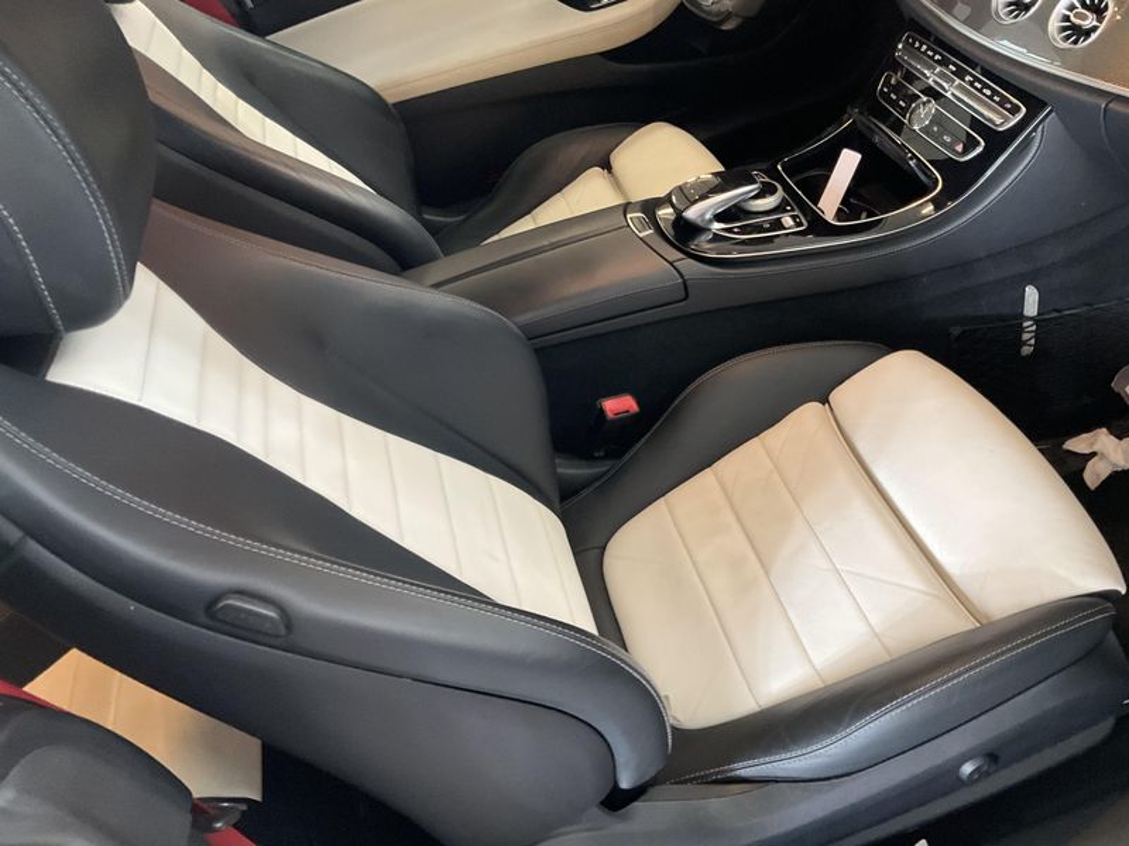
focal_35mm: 29
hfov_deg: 61.7
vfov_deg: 48.2
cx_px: 564
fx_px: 946
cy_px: 423
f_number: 1.8
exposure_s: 1/50
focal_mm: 3
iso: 160
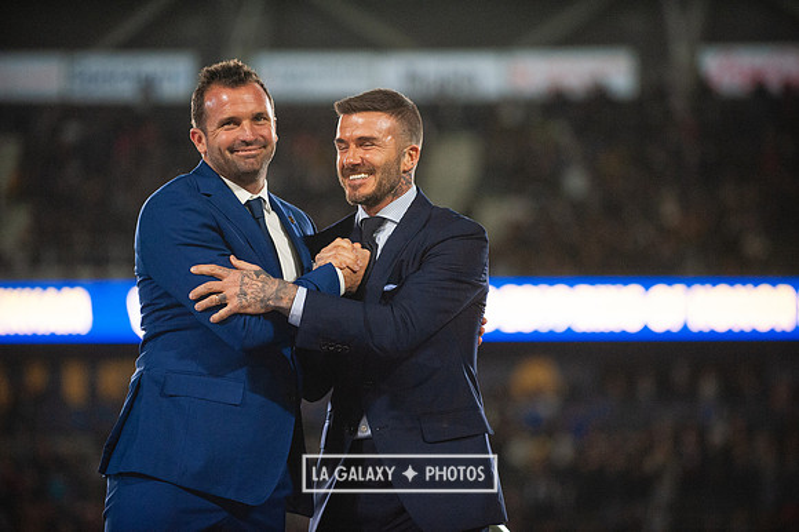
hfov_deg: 13.3
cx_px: 400
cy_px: 266
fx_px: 3438
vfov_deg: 8.8
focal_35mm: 155
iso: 3200
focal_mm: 155
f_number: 2.8
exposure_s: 1/2000
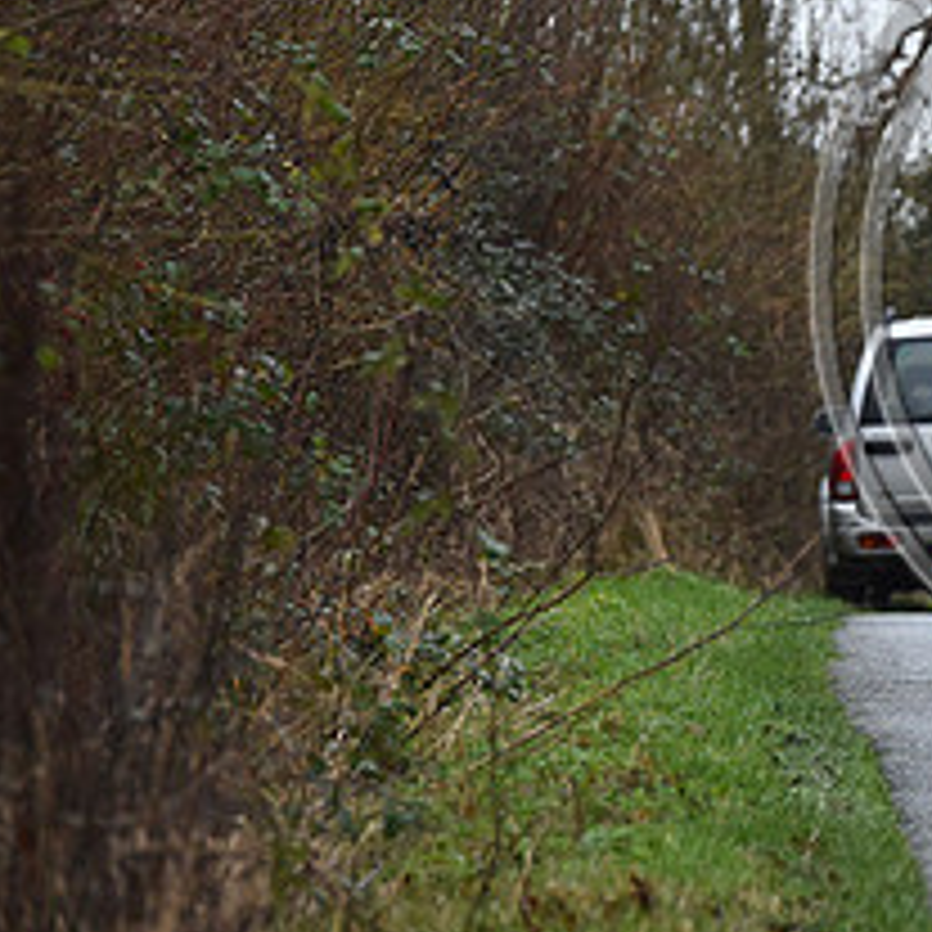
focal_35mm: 477
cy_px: 216
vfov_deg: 3.7
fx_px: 14530
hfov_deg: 3.7
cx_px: 1225
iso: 2500
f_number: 5.6
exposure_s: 1/1250
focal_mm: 200
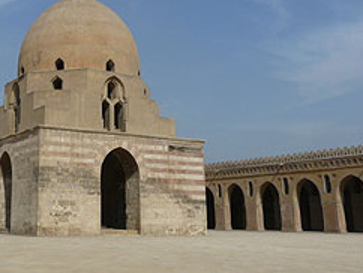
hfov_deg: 35.5
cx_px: 70
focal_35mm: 52
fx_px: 546
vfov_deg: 27.6
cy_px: 63
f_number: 8
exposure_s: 1/400
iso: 100
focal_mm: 4.6
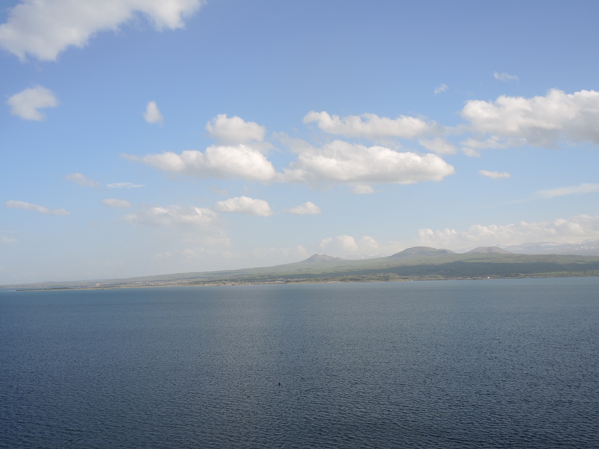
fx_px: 658
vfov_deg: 37.7
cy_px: 224
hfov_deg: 49.0
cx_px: 300
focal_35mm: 38
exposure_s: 1/1250
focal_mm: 8.2
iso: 80
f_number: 2.8
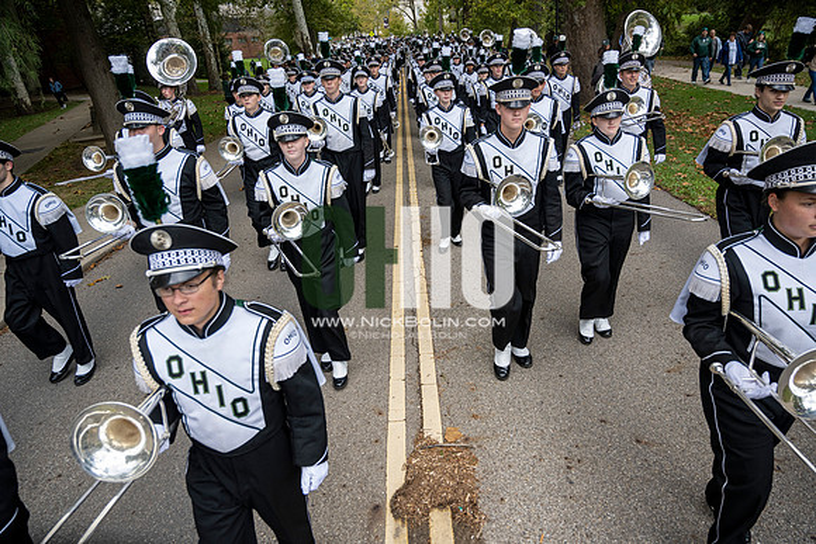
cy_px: 272
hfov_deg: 73.7
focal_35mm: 24
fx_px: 544
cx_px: 408
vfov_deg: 53.2
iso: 500
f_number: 4
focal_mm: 24
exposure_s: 1/1000
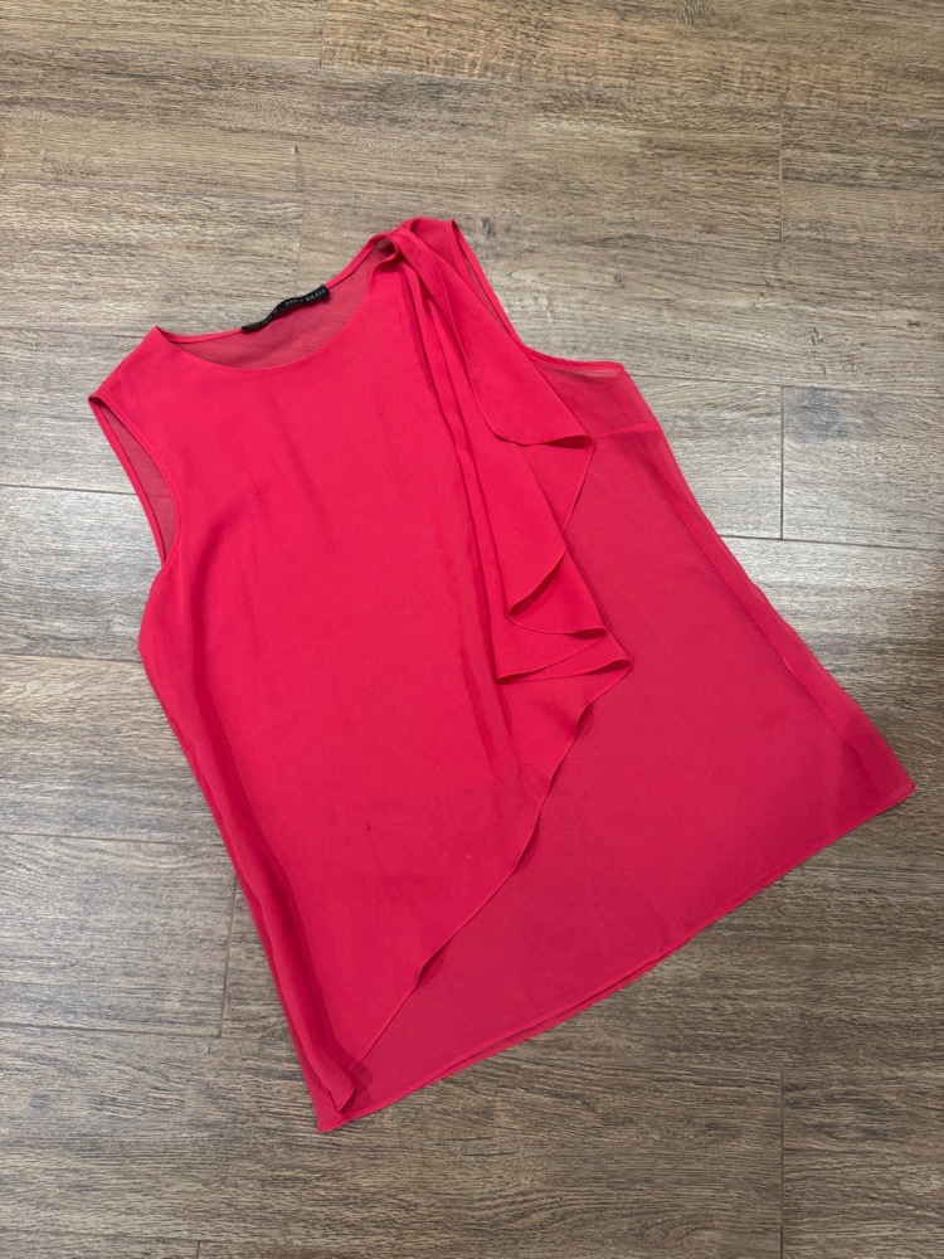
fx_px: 873
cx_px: 472
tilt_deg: -79.9
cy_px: 630
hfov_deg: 56.8
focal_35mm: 24
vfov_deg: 71.6
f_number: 1.78
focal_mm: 6.76
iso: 320
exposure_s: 1/50
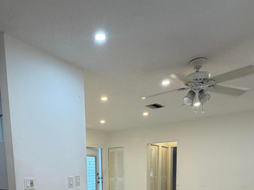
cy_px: 203
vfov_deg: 37.8
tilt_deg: -8.3
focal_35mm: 32
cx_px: 100
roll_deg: +1.8
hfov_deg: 56.3
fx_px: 235
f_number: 2.2
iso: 125
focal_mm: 2.22
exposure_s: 1/120
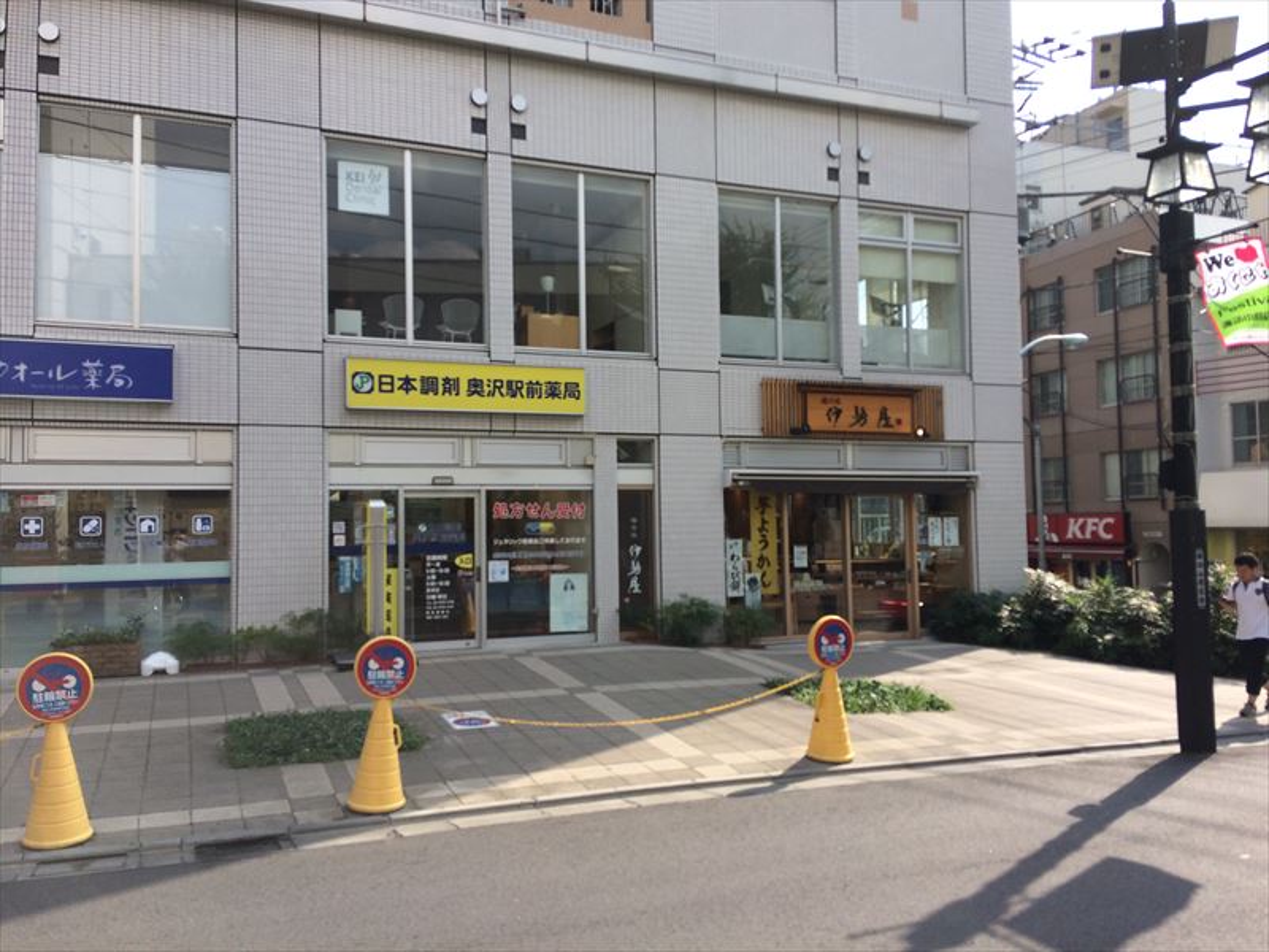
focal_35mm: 29
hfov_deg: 61.7
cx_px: 634
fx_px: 1063
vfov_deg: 48.2
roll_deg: +1.2
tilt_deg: -1.3
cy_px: 476
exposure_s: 1/954
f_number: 2.2
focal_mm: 4.15
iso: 32
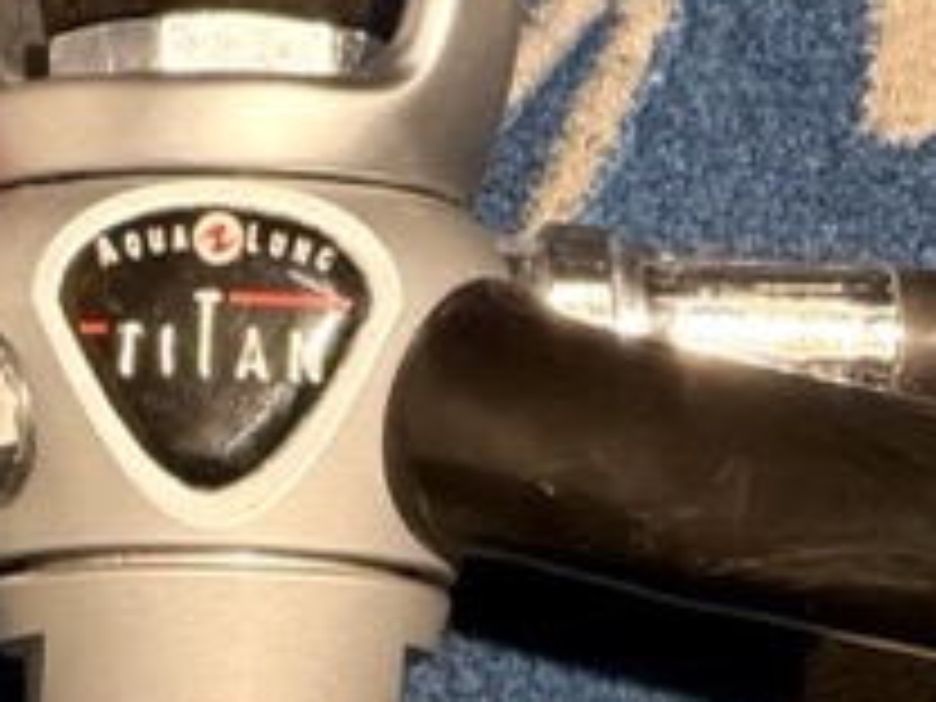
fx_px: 16656
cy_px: 1197
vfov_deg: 2.4
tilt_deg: -74.3
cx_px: 122
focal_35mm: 616
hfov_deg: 3.2
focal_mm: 16.89
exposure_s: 1/120
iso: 200
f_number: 2.8
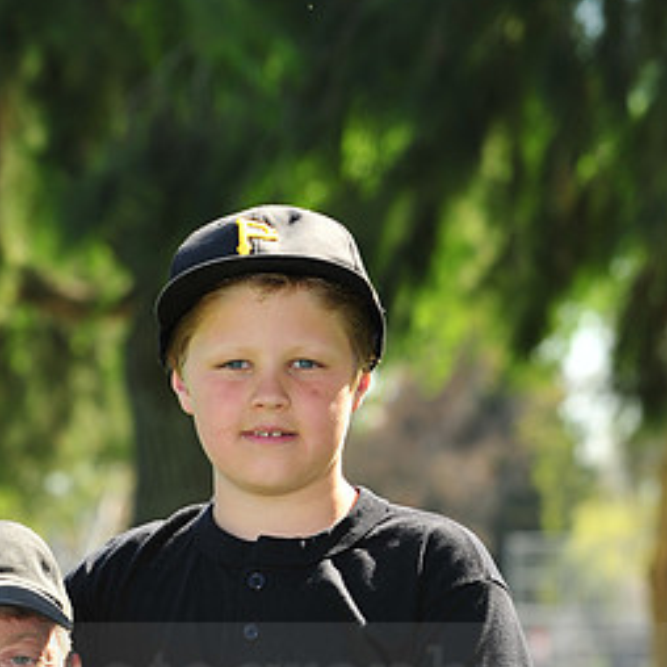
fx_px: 5079
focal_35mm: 233
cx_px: 181
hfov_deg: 7.5
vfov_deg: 7.5
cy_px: 659
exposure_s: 1/250
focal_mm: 120
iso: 200
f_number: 7.1
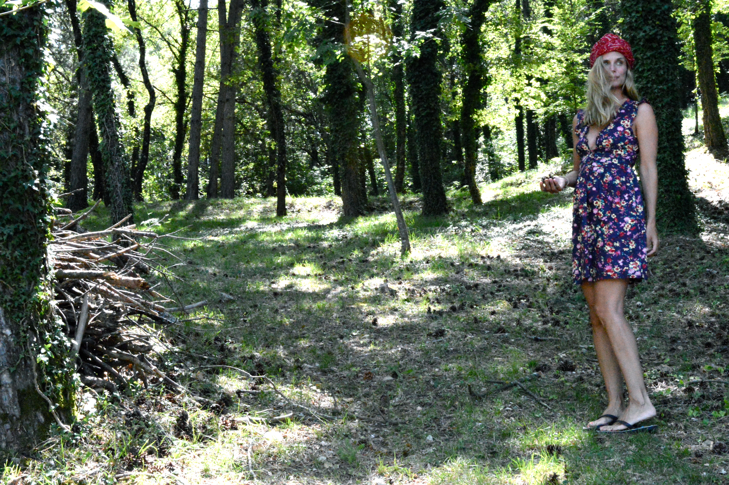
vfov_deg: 26.4
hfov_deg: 38.9
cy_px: 242
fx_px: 1032
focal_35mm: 51
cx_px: 364
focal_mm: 34
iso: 6400
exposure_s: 1/200
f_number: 20
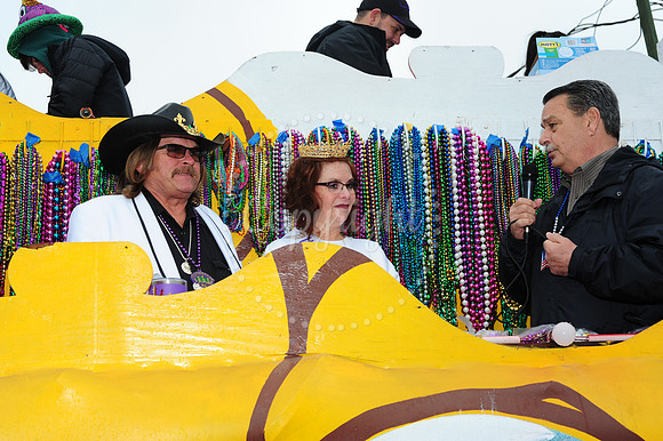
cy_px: 220
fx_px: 1215
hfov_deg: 30.5
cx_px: 332
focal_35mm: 66
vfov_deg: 20.6
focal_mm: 66
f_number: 8
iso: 250
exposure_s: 1/80
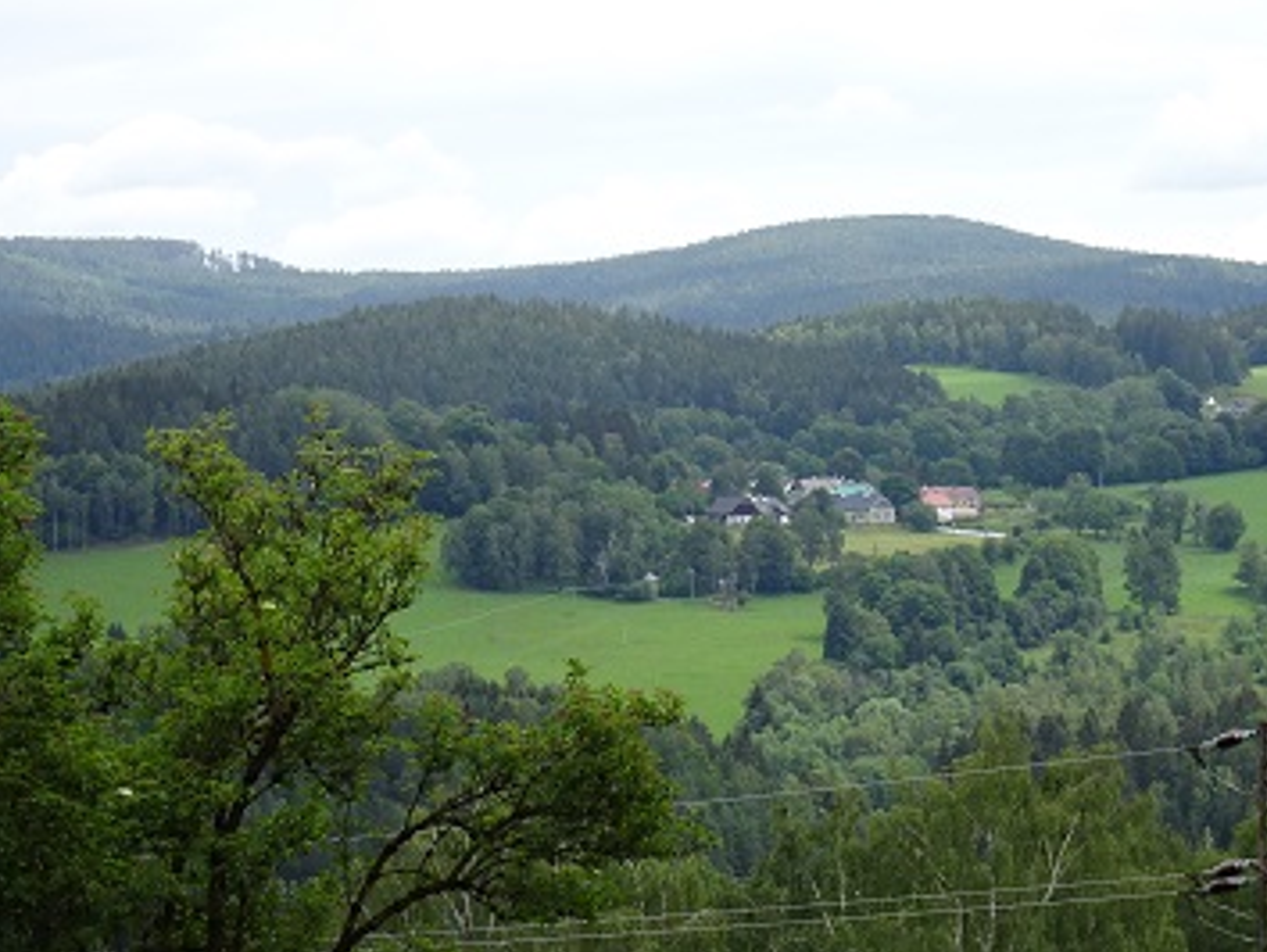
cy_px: 422
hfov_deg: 12.6
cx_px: 634
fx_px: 5750
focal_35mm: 157
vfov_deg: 9.5
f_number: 5.6
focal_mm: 23.73
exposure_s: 1/200
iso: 80
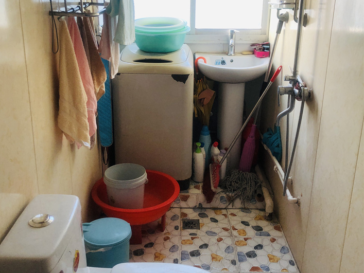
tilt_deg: -18.1
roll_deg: -1.3
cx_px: 179
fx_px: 400
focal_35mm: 38
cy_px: 114
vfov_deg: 37.6
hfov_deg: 49.0
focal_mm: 4
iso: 25
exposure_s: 1/40
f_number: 1.8
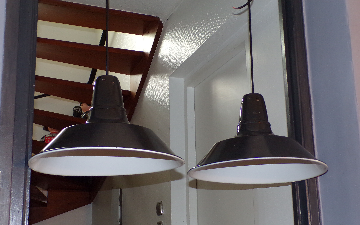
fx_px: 441
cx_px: 180
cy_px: 131
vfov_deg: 28.5
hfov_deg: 44.4
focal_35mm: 45
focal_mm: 7.6
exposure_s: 1/34
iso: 200
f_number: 3.4
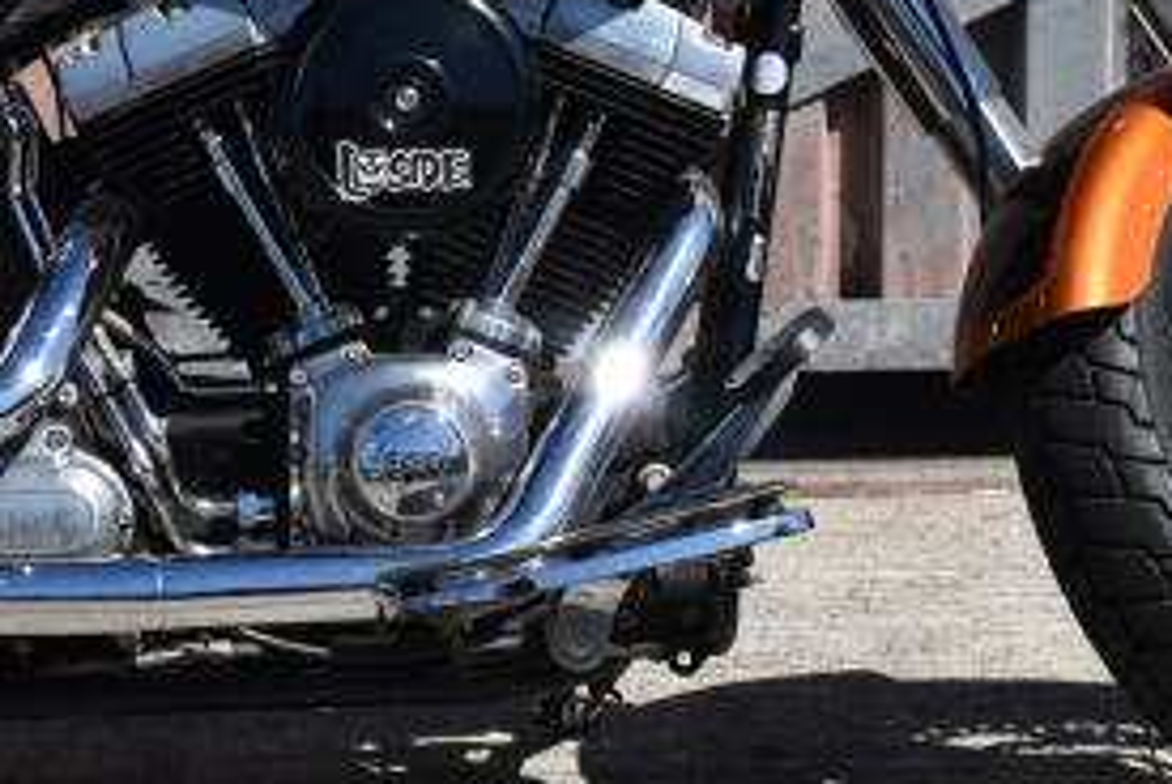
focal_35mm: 126
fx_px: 4121
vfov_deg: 10.8
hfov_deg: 16.0
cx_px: 170
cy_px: -21
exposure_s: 1/400
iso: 100
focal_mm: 29
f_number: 10
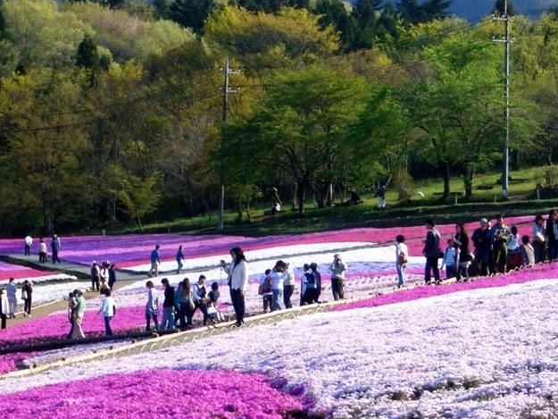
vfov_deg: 8.8
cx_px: 261
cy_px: 333
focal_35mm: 168
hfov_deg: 11.8
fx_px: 2709
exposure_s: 1/160
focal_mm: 17.4
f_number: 7.7
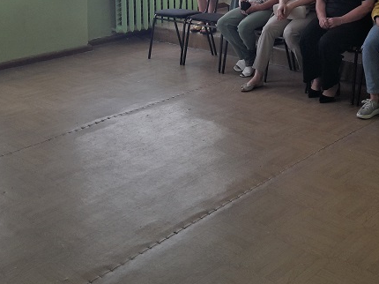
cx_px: 230
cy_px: -6
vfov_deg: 24.4
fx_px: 624
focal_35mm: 57
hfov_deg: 33.7
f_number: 2
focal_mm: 4.6
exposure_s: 1/50
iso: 64
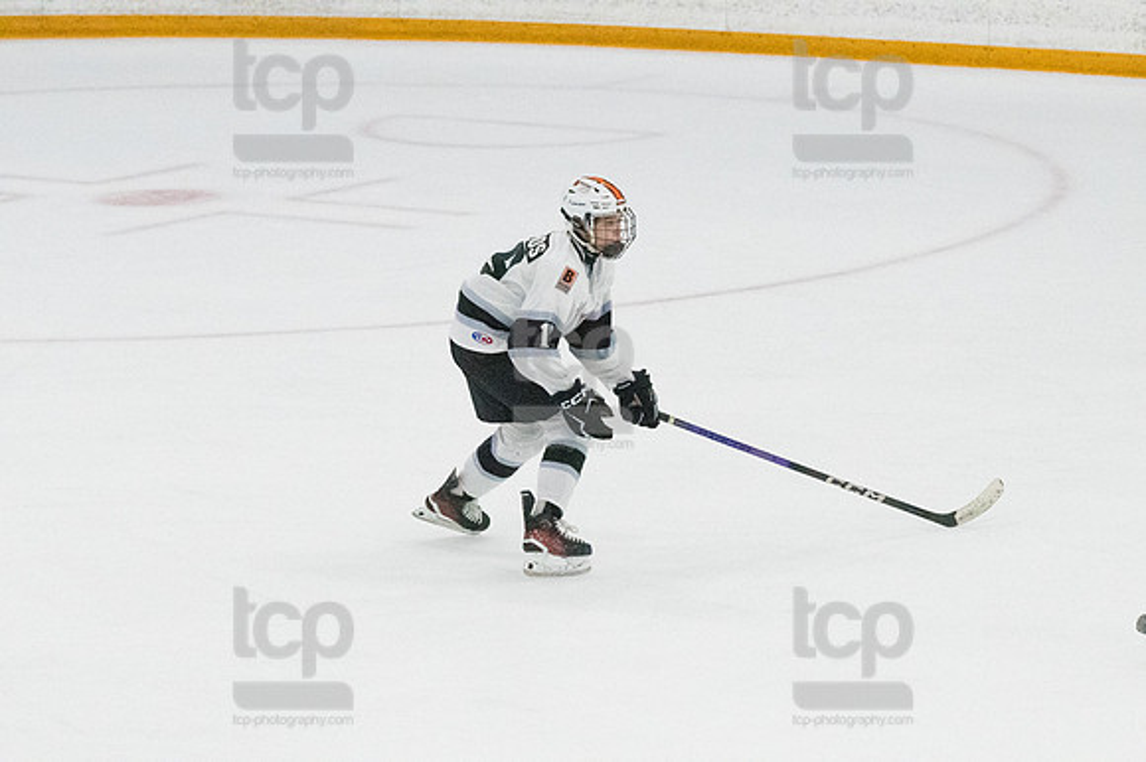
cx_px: 573
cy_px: 381
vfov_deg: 6.1
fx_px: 7158
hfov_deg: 9.2
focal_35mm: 225
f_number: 5
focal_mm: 150
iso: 8000
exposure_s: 1/1600
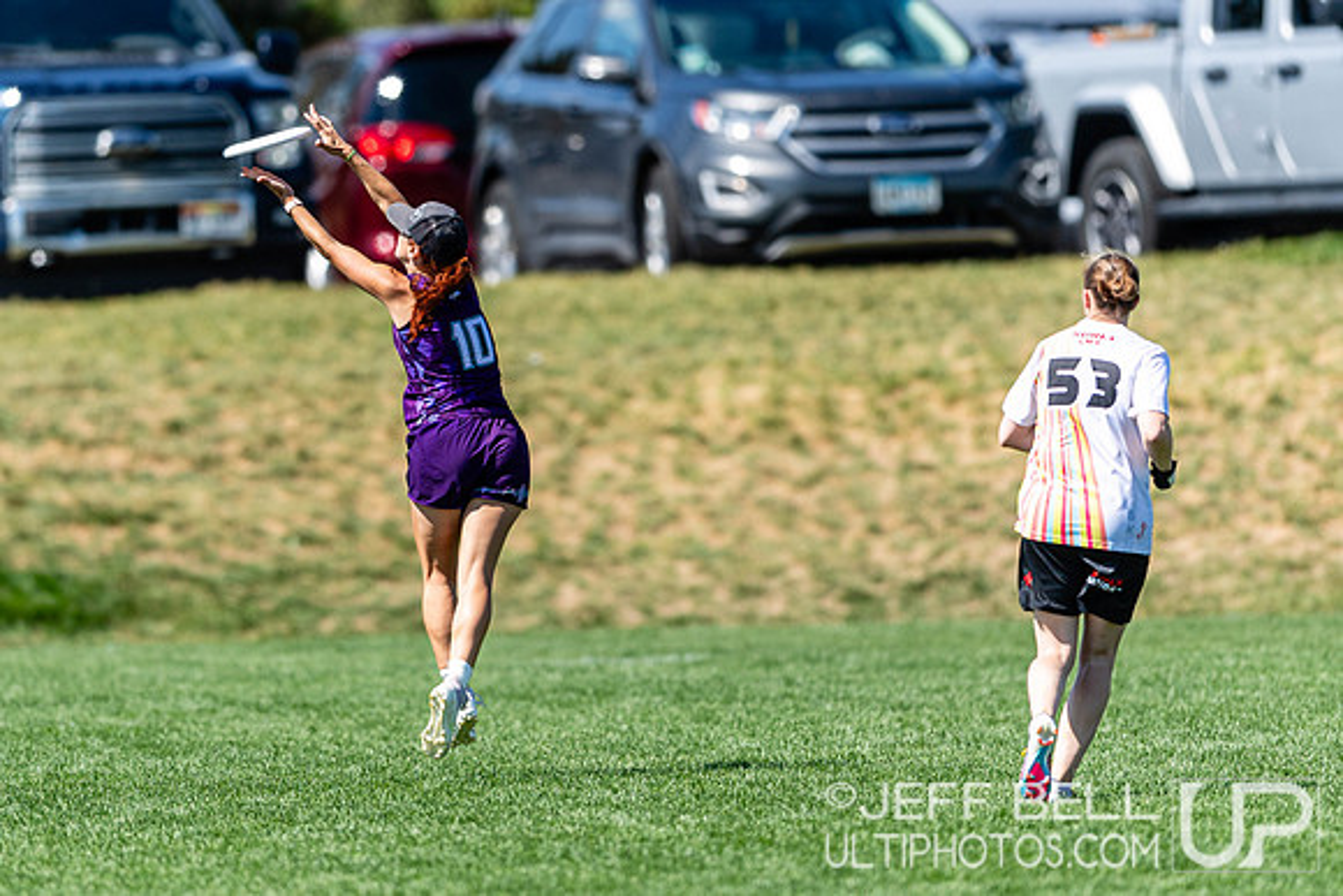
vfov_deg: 2.1
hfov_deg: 3.1
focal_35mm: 669
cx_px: 524
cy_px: 312
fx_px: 24961
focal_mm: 400
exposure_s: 1/2000
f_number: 2.8
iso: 100
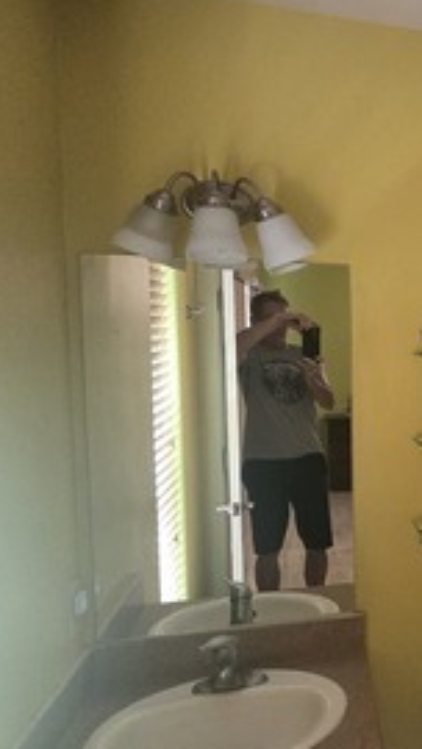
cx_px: 636
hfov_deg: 25.3
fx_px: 696
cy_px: 406
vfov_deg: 56.5
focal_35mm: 35
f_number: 2.2
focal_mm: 2.2
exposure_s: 1/60
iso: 500
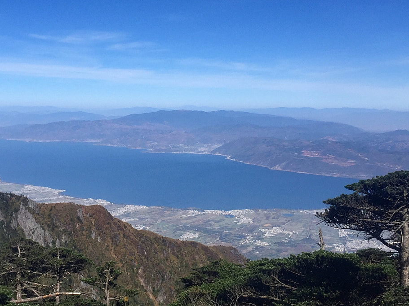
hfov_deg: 37.3
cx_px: 158
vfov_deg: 28.5
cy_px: 125
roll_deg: -0.8
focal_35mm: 51
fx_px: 602
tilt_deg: -4.1
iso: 32
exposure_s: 1/920
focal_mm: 4.15
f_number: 2.2
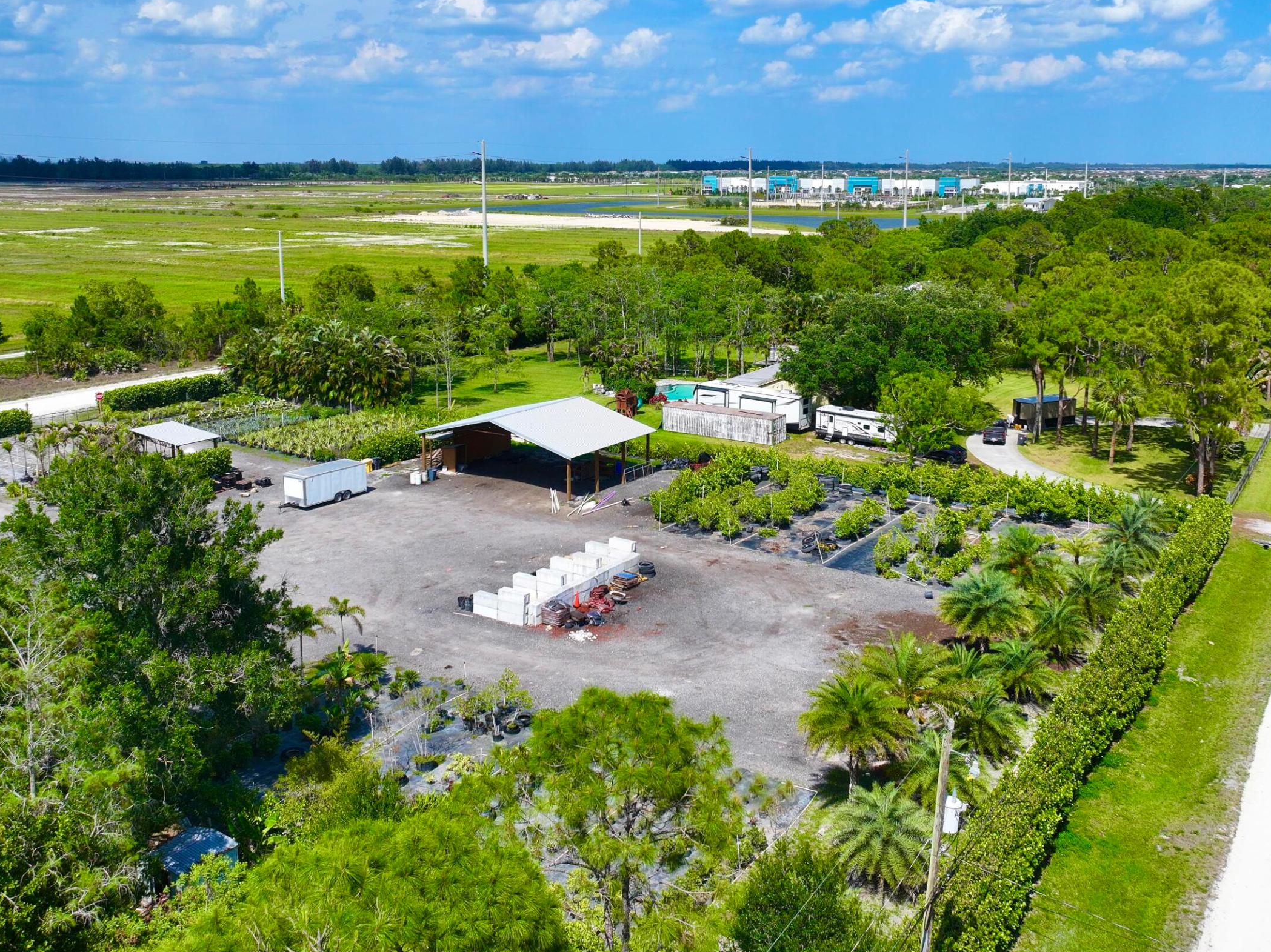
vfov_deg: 42.6
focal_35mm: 33
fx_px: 1211
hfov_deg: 55.4
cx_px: 620
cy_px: 360
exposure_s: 1/2500
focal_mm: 12.29
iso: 110
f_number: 2.8
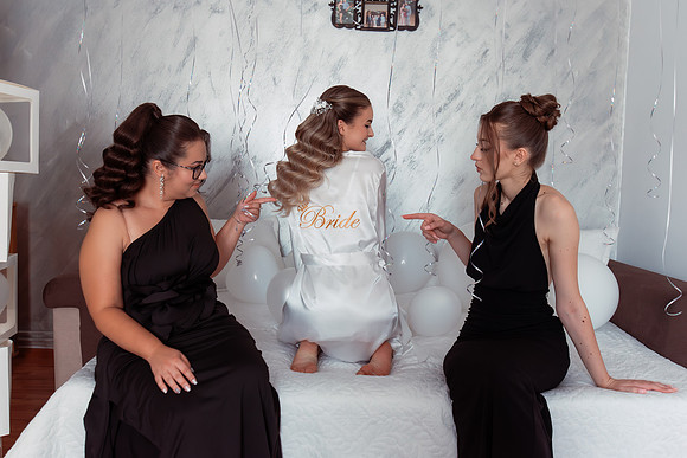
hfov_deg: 58.3
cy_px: 212
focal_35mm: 32
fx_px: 616
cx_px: 344
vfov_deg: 40.8
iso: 1000
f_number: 3.5
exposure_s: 1/160
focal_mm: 30
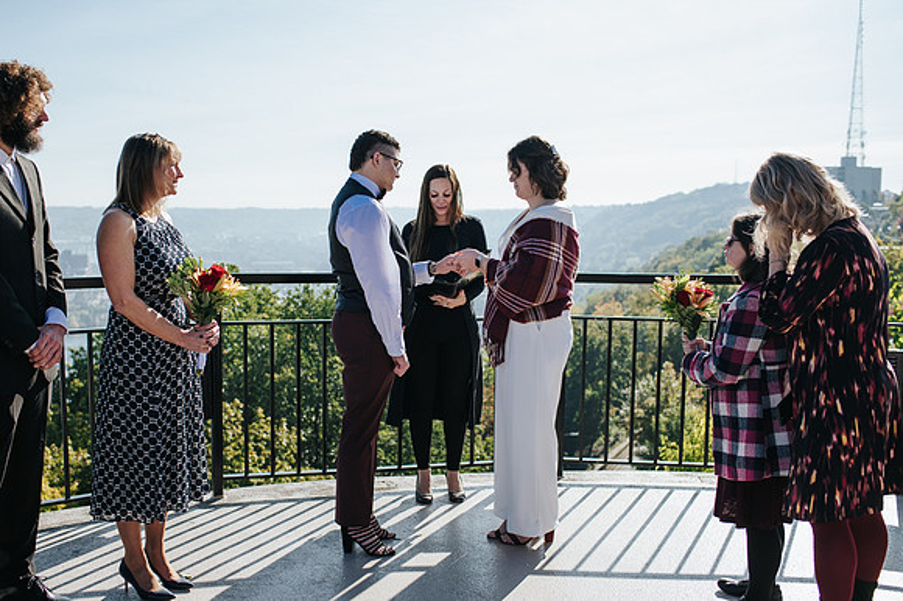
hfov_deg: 49.5
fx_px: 977
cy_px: 312
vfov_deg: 34.2
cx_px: 407
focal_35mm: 39
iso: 100
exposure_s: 1/1000
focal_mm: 35
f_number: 3.2
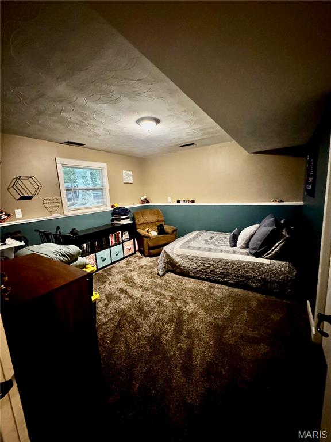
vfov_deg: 102.1
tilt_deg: -9.7
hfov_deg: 85.7
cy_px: 221
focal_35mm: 14
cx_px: 166
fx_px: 178
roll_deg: +2.1
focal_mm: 2.22
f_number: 2.2
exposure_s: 1/40
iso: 1600
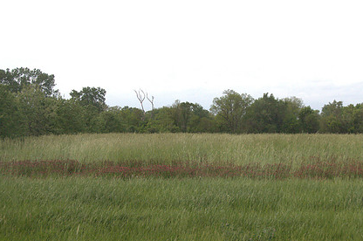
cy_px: 129
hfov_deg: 30.0
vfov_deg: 20.2
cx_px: 229
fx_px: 675
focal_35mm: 67
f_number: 5.6
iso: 2000
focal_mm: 32
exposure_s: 1/6400
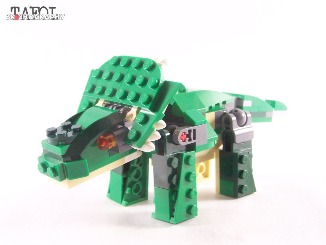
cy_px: 122
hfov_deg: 32.7
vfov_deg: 24.8
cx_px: 163
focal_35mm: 59
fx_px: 556
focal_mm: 9.8
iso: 400
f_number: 3.1
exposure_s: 1/60
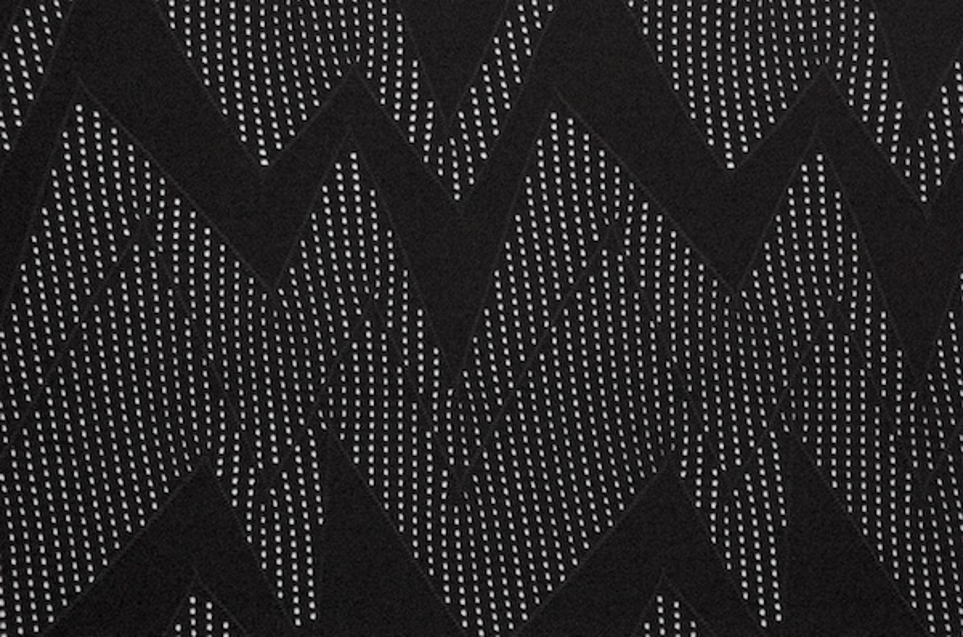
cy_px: 318
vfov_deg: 8.7
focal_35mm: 158
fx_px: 4203
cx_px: 482
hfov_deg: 13.1
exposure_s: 1/1000
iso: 400
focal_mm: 105
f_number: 10
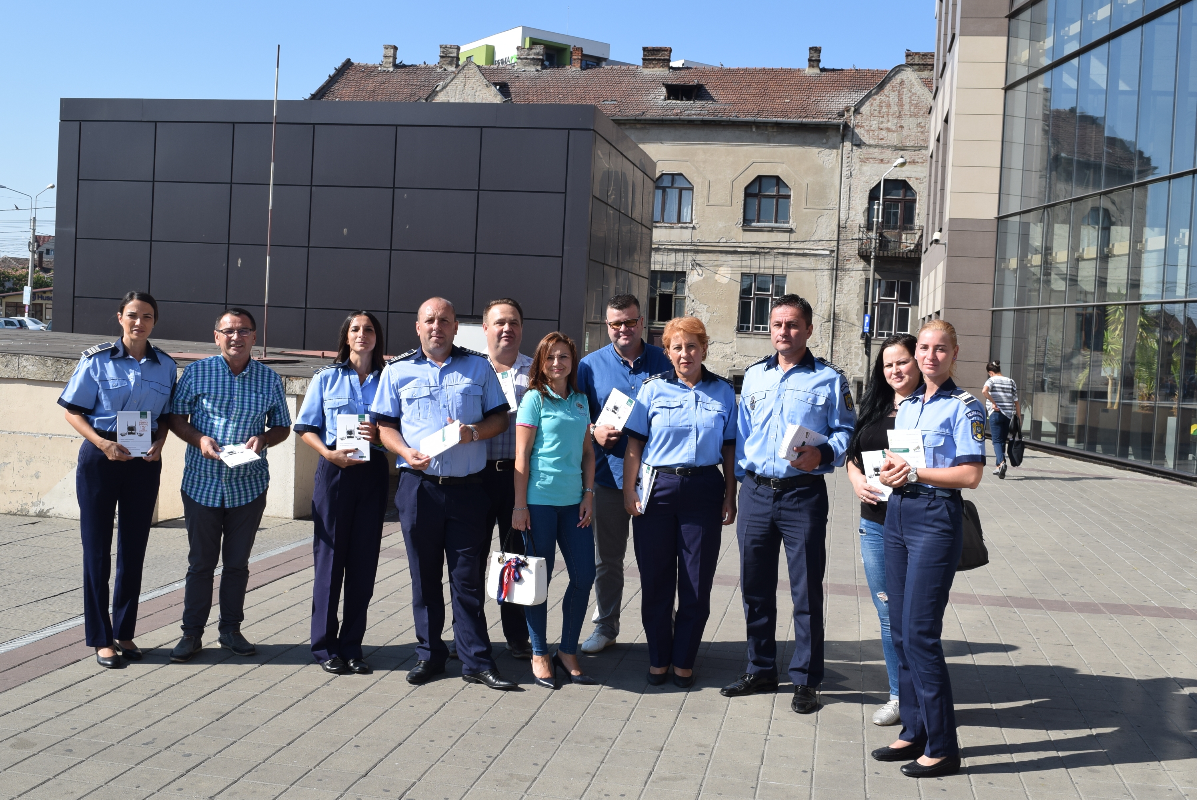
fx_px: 1248
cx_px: 598
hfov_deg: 51.2
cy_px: 400
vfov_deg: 35.6
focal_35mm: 38
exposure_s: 1/320
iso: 200
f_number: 9
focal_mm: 25
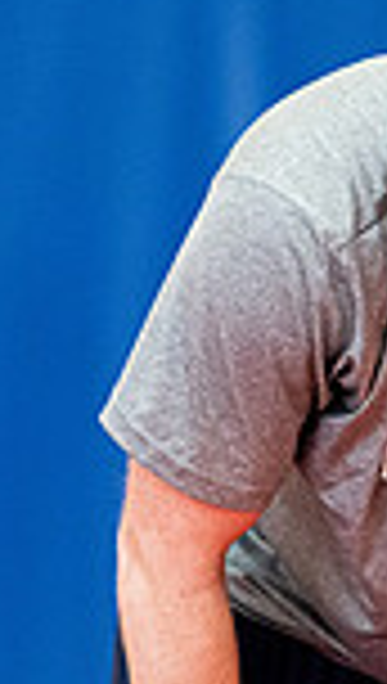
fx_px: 13531
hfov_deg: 1.6
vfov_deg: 2.9
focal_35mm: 745
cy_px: 335
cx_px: 94
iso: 2500
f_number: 2.8
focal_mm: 185
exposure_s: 1/640
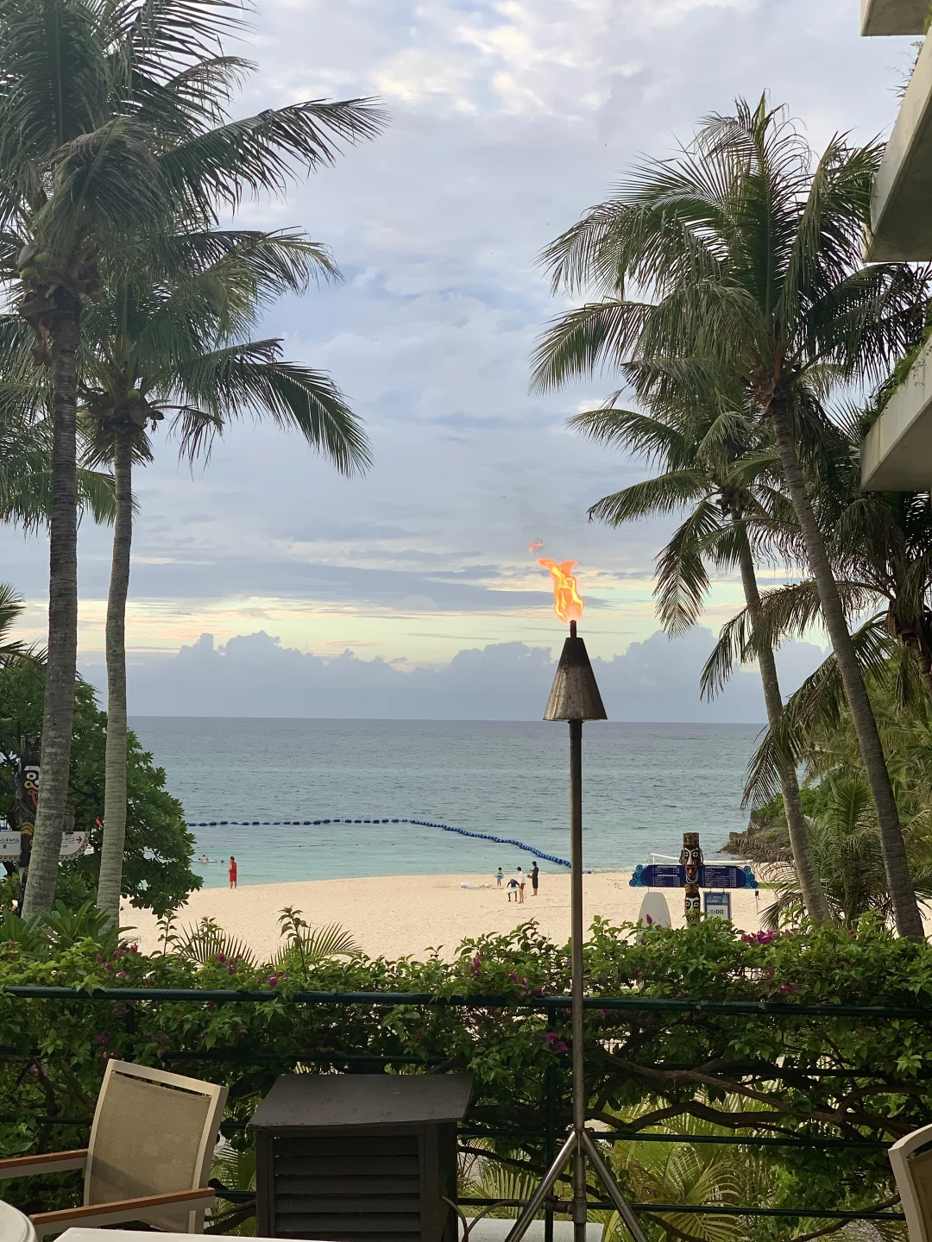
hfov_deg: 28.0
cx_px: 466
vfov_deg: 36.8
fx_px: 1867
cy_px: 621
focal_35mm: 52
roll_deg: -0.7
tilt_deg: +3.3
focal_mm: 6
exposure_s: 1/122
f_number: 2.4
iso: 20
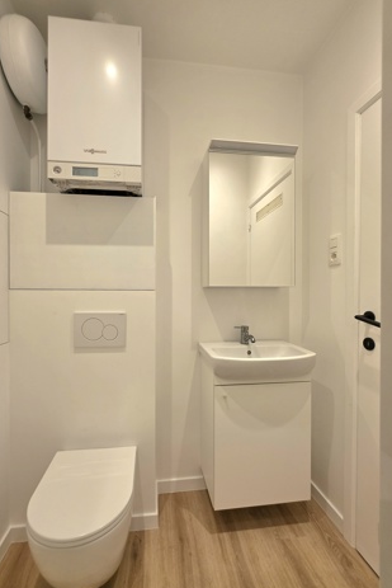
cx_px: 177
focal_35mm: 14
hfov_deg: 81.0
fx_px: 228
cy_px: 296
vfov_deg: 104.2
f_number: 1.9
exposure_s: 1/101
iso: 80
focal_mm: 2.2
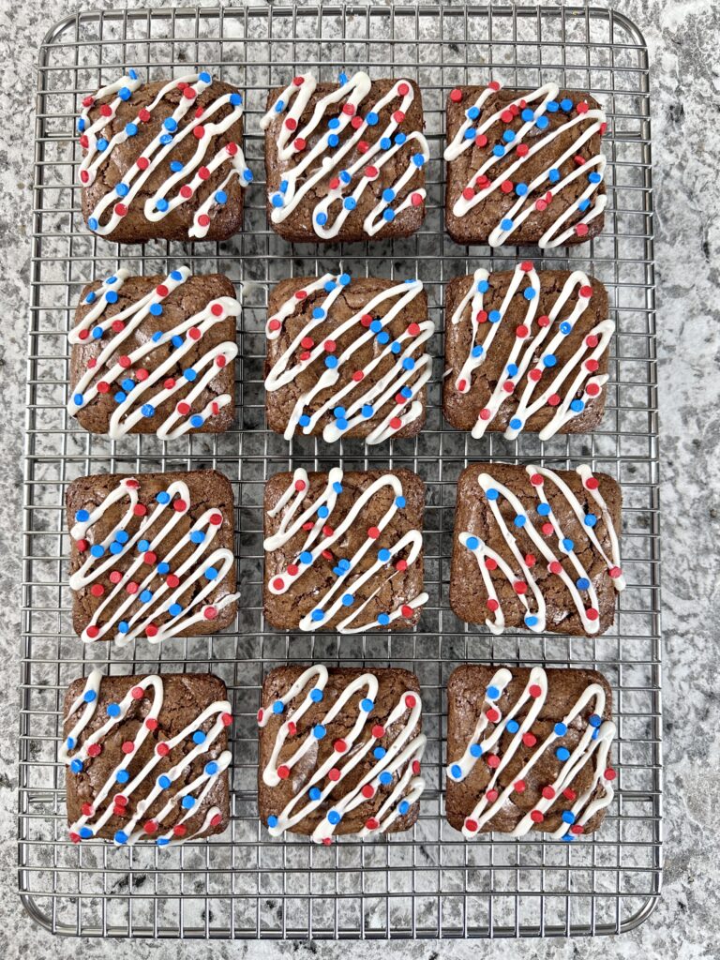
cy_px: 480
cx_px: 360
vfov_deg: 71.6
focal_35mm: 24
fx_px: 666
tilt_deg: -87.1
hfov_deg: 56.8
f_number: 1.78
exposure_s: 1/60
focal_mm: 6.86
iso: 160
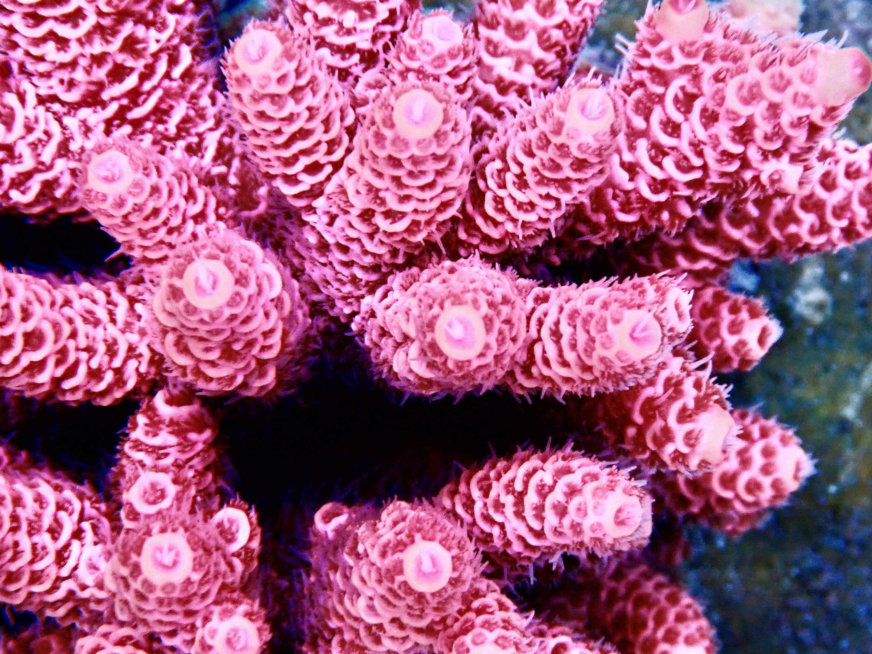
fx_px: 2519
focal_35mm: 100
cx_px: 436
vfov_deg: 14.8
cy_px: 327
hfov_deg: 19.6
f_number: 6.3
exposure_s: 1/200
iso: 400
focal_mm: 18
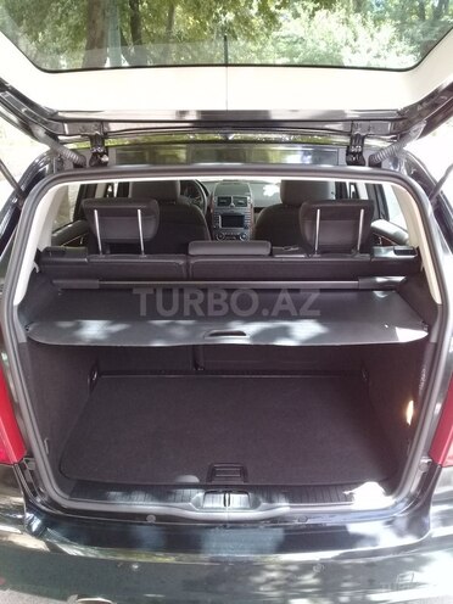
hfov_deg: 45.4
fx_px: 541
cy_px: 302
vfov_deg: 58.4
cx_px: 226
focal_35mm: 31
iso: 125
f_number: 2.2
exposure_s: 1/33
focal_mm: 3.3
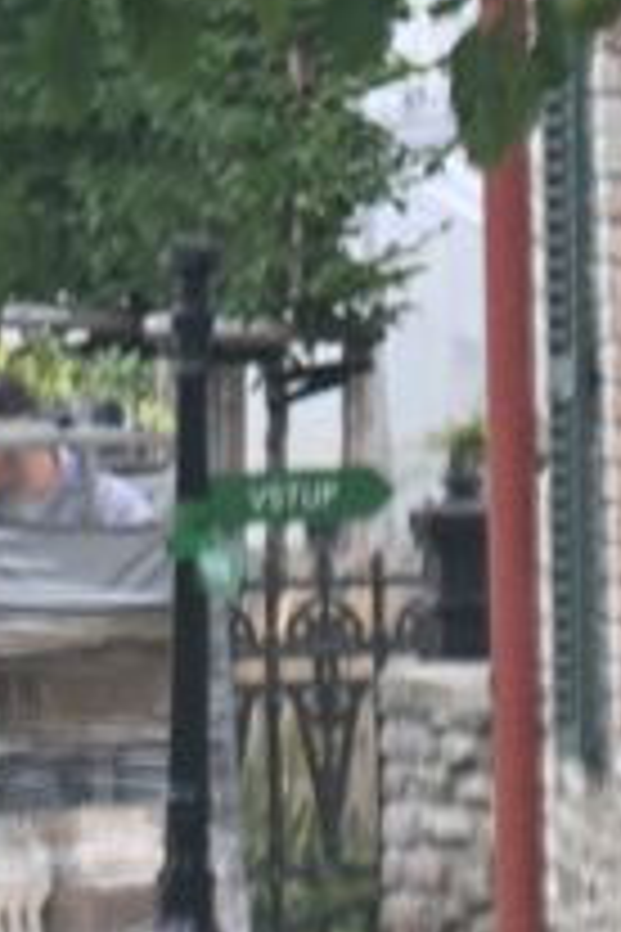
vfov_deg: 2.1
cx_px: -94
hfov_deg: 1.4
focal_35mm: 1001
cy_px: 747
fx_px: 25899
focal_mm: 200
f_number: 5.6
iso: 1250
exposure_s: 1/800
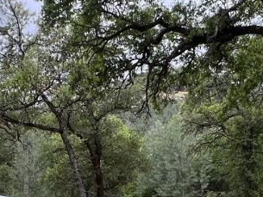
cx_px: 158
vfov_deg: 21.0
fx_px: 486
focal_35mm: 64
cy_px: 252
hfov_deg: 30.2
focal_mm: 1.57
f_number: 1.8
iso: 32
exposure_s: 1/204
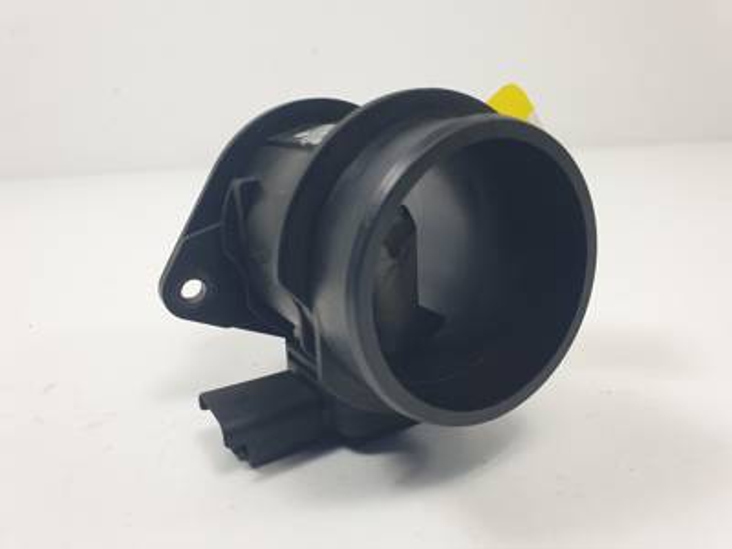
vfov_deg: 53.1
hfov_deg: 67.3
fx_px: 550
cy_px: 274
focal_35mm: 26
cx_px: 366
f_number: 2.4
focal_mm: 4.3
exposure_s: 1/173
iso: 50
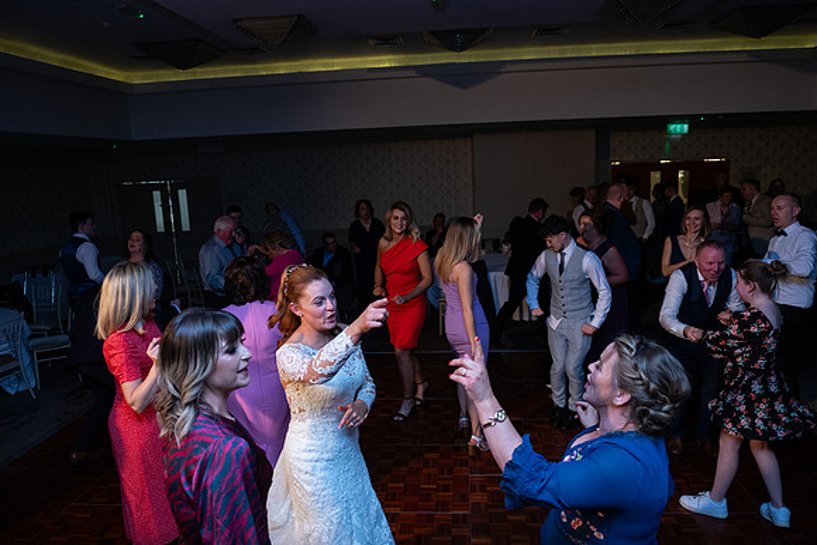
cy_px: 272
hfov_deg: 69.4
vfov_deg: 49.6
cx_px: 408
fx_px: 590
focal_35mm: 26
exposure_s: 1/160
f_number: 3.5
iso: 1000
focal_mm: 26
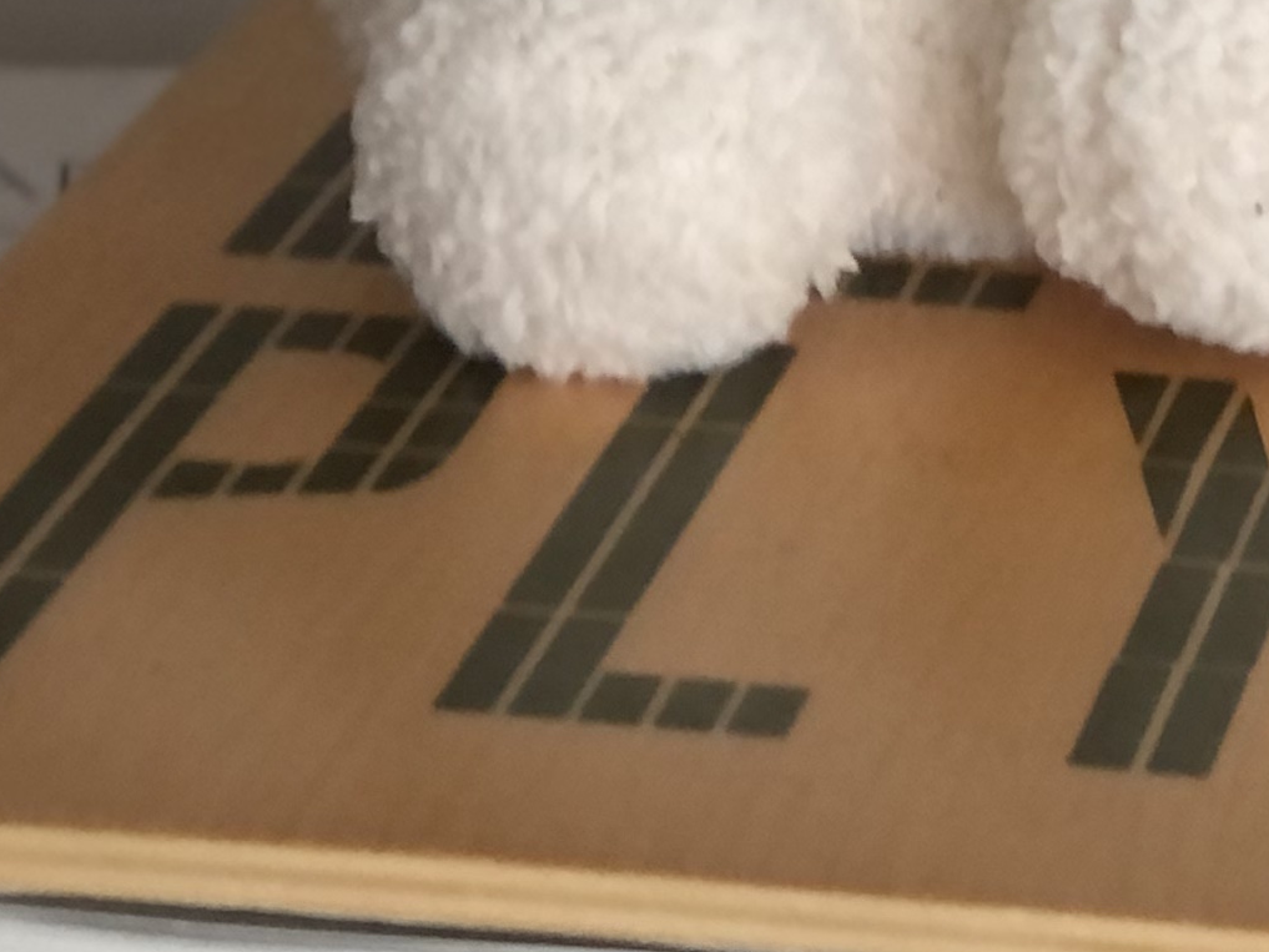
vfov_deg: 6.5
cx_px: 1301
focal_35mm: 226
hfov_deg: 8.7
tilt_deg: -13.1
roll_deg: -1.4
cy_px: -467
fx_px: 8286
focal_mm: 6.6
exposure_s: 1/30
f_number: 2.8
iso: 80
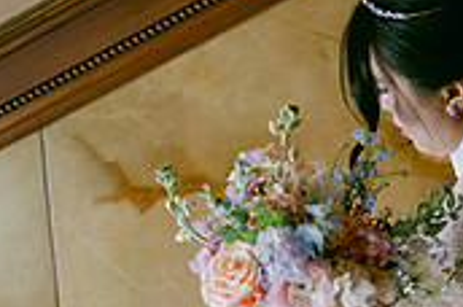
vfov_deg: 8.0
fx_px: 2169
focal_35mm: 169
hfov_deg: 12.1
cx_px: 447
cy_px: 403
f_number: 1.8
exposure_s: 1/125
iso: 900
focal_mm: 50
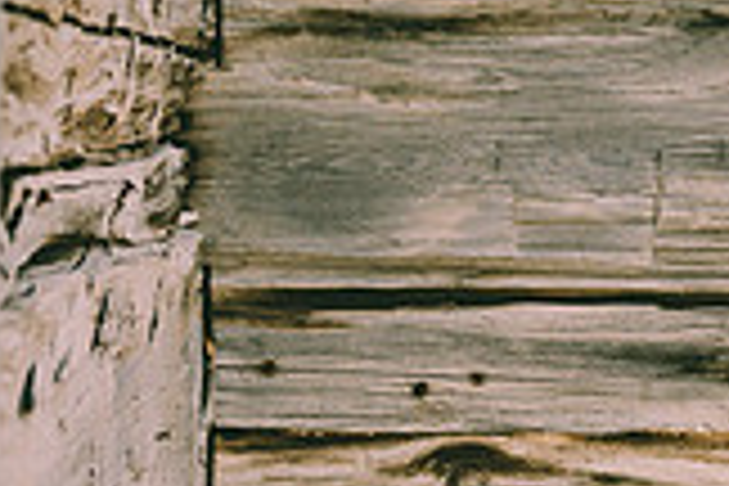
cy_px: 389
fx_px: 6884
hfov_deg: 6.0
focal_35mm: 340
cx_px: 1242
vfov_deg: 4.0
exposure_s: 1/640
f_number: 4
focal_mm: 95
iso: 400
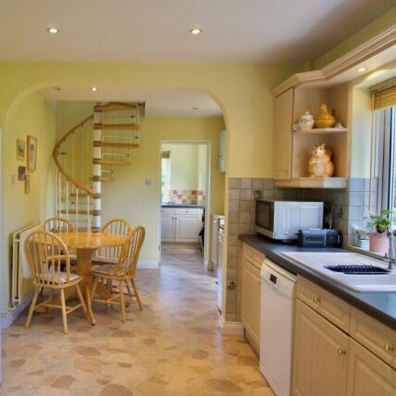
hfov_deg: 51.4
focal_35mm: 31
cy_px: 199
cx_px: 126
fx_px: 401
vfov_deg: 52.5
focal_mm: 16
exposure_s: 1/160
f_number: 4
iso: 640
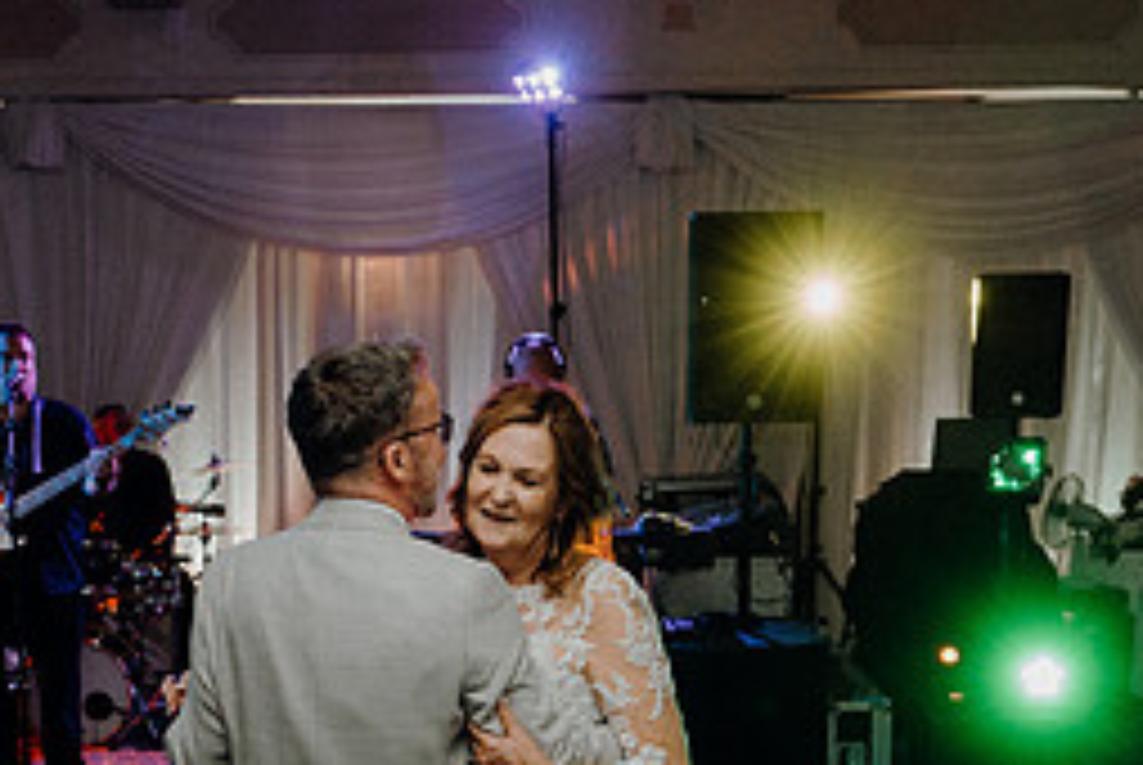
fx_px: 1812
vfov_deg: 23.0
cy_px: 731
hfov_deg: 34.8
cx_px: 418
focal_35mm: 57
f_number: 3.5
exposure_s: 1/200
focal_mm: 25
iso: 2500
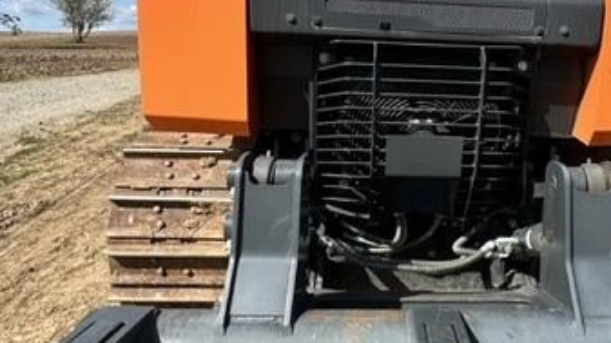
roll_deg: +0.5
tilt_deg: -5.6
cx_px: 420
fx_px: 550
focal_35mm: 34
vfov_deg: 34.1
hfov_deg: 56.5
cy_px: 102
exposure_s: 1/1072
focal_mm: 2.22
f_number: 2.2
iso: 40
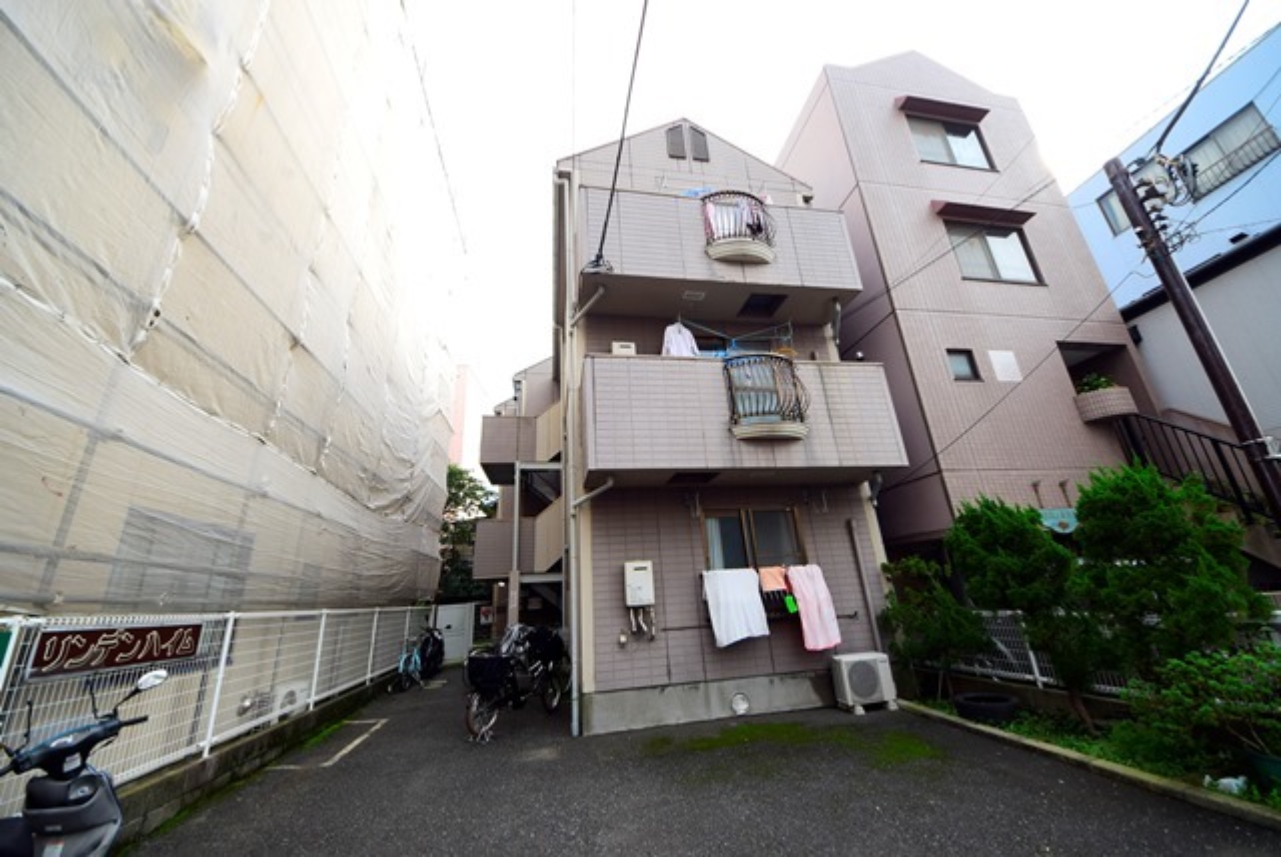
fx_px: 427
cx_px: 640
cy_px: 428
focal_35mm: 12
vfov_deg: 90.1
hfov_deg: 112.6
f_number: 8
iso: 250
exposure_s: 1/250
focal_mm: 8
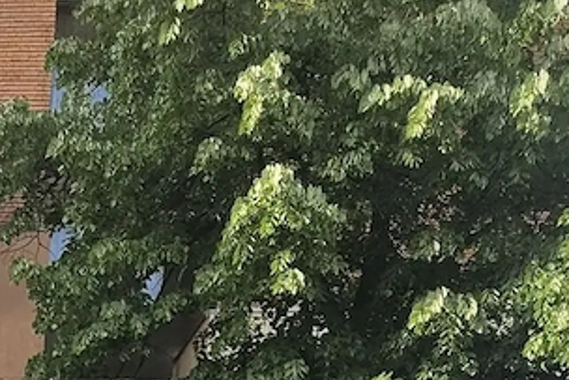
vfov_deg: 10.6
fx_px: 1660
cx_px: -275
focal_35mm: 105
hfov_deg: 17.5
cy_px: 988
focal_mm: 5.4
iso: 40
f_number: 1.8
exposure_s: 1/1195
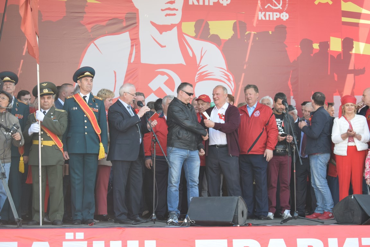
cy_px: 124
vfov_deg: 16.6
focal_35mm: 82
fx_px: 848
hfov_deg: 24.6
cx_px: 185
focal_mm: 55
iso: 400
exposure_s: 1/160
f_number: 6.3
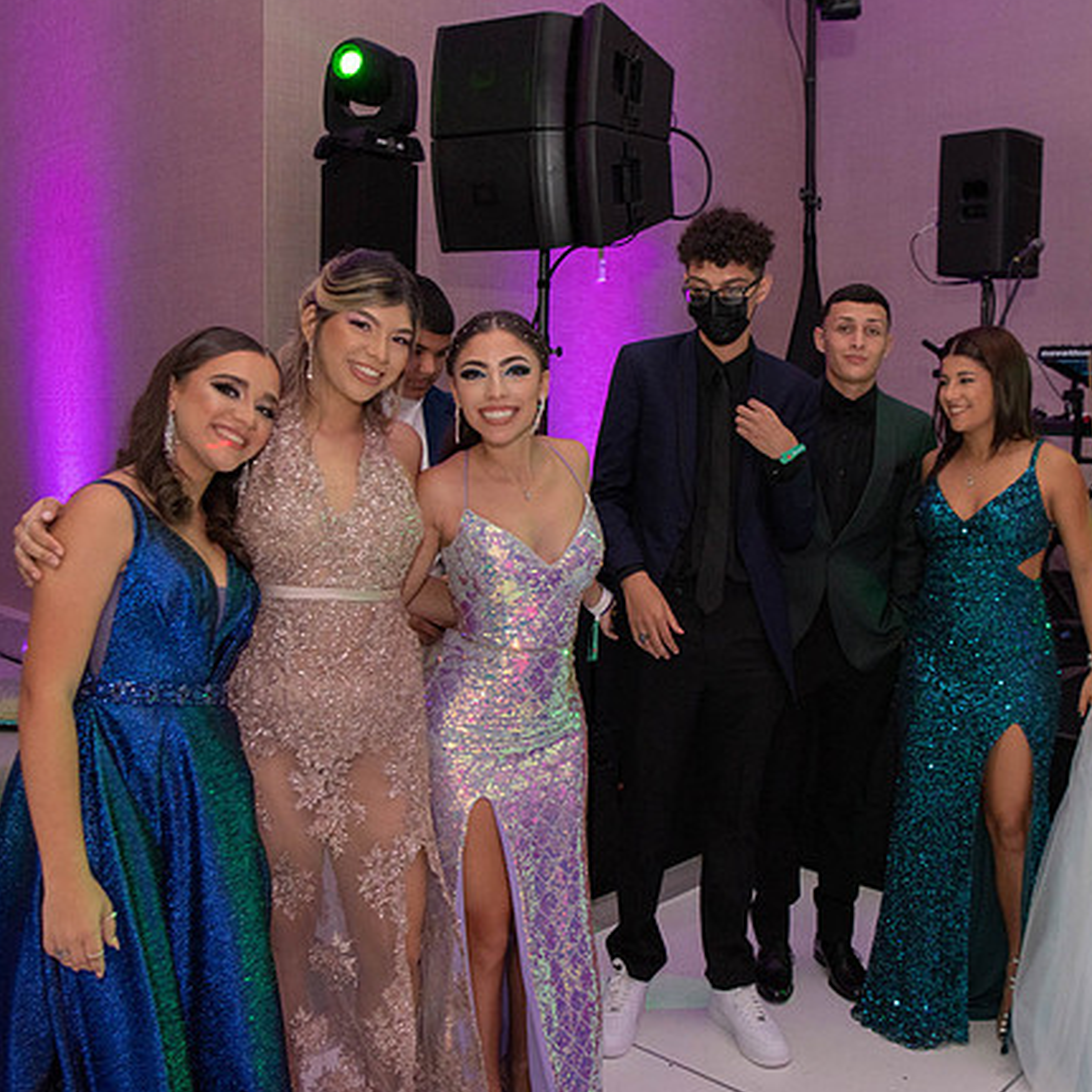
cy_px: 533
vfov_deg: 46.0
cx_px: 600
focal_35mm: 36
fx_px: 1285
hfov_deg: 46.0
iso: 800
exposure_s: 1/60
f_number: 5
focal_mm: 26
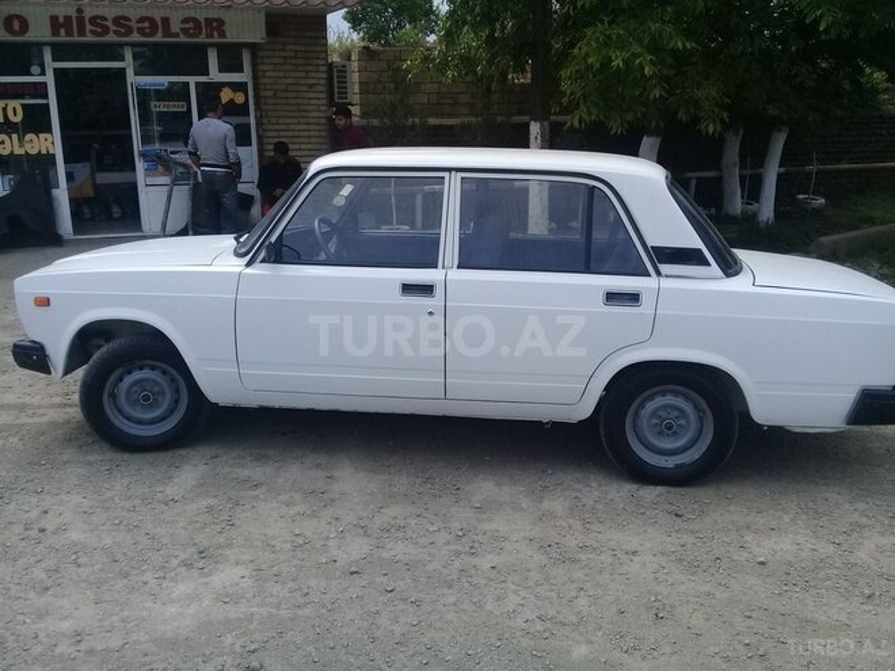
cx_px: 448
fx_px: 802
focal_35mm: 31
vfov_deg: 45.4
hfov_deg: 58.4
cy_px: 336
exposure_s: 1/1156
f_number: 2.2
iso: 50
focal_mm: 3.3
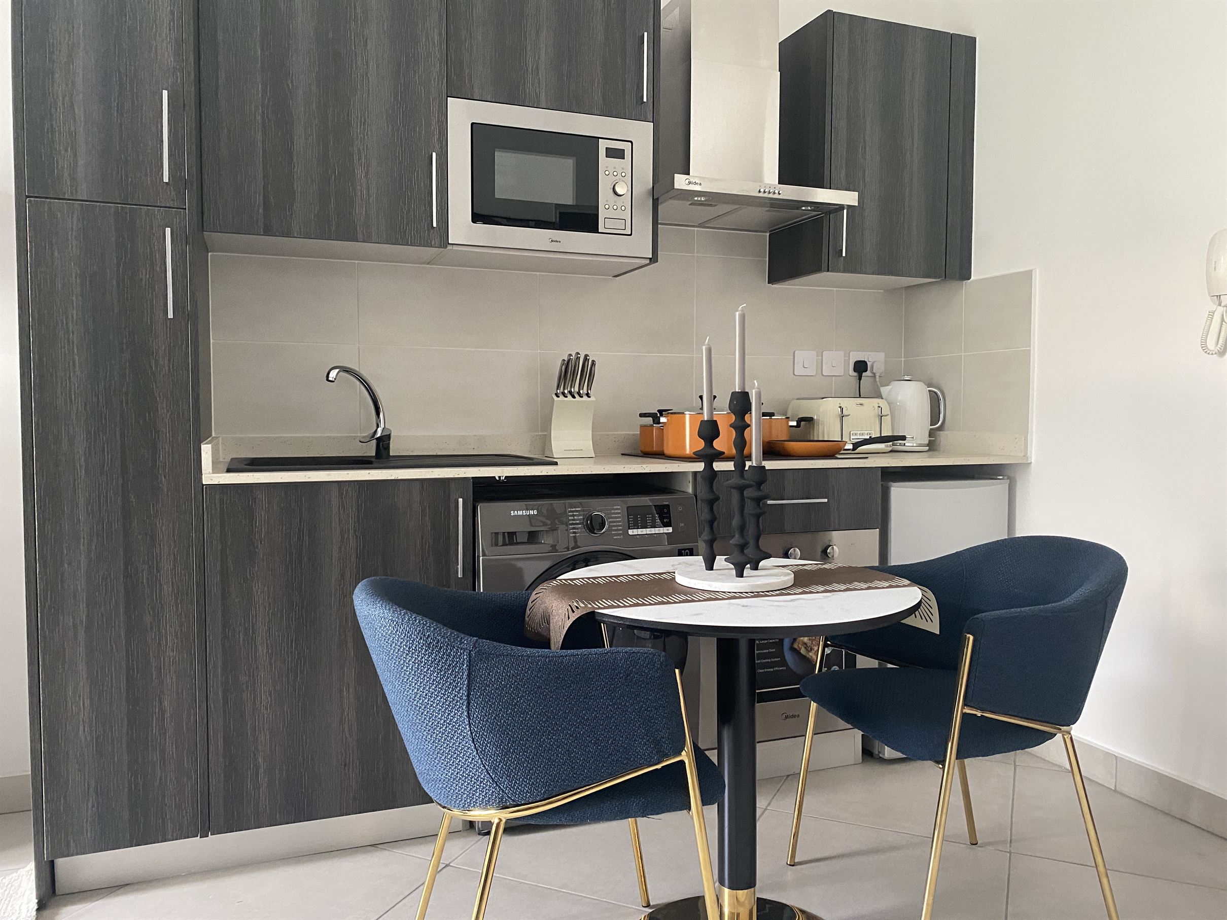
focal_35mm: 26
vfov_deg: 53.1
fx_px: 922
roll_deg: -1.1
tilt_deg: -3.4
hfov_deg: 67.3
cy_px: 460
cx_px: 614
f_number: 1.8
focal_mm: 4.25
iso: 500
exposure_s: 1/47
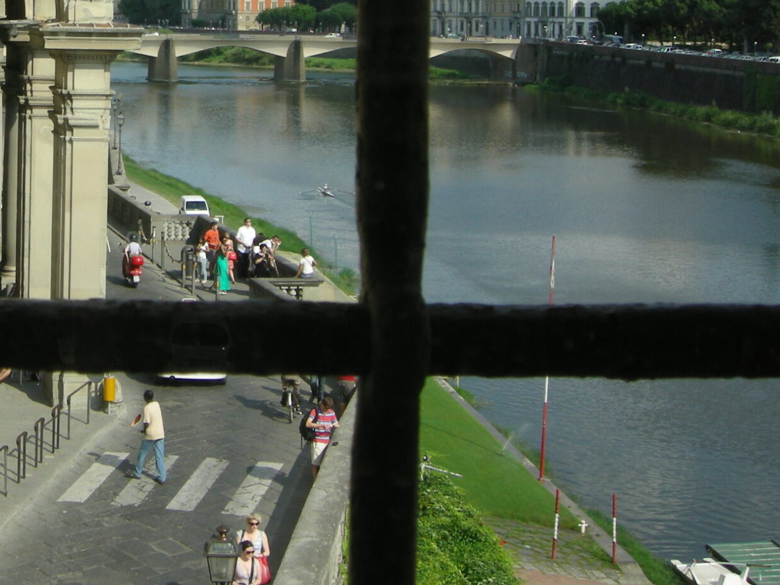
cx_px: 110
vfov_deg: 19.2
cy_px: 45
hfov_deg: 25.3
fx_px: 1690
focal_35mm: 75
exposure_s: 1/199
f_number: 5.4
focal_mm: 7.5
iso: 64
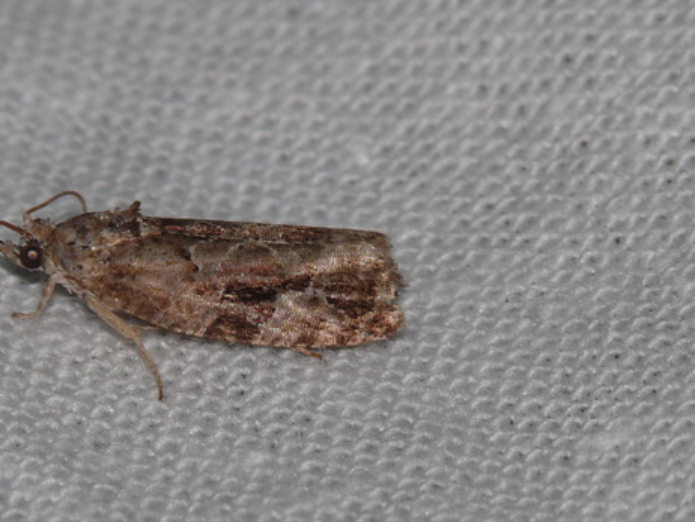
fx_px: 15568
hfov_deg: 2.6
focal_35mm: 775
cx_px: 168
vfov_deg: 1.9
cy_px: 328
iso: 100
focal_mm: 88.8
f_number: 11
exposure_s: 1/640
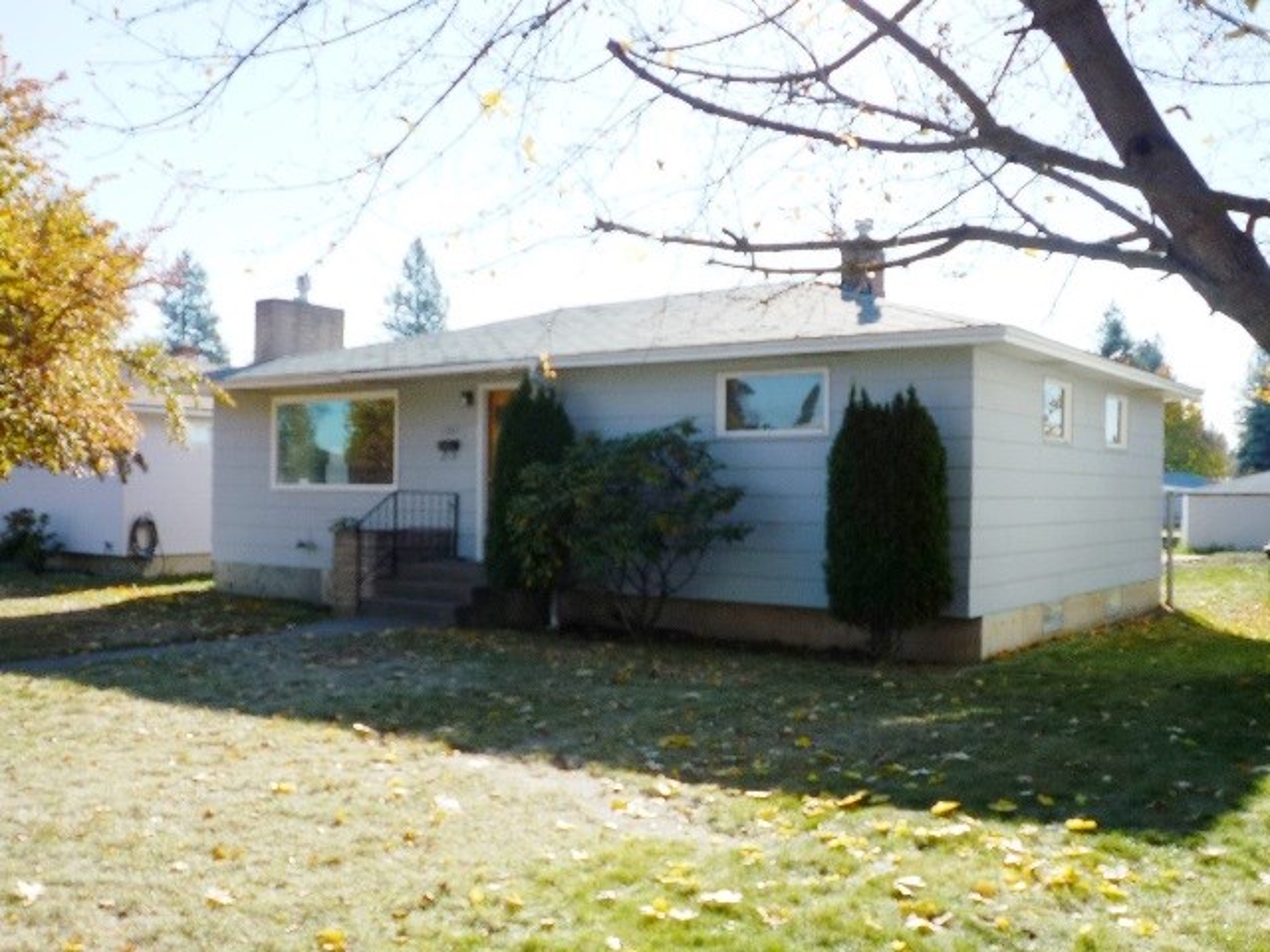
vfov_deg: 48.2
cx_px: 635
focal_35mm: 29
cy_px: 476
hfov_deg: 61.7
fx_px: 1064
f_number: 3.3
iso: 80
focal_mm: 5.2
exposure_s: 1/400
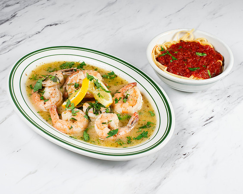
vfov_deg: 25.5
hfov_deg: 31.7
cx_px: 124
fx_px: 428
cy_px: 96
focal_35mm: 60
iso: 200
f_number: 10
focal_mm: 50
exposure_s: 1/200
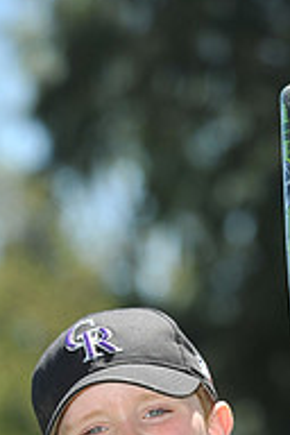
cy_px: 587
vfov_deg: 6.8
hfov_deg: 4.6
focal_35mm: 302
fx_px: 3649
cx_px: 129
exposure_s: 1/1250
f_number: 4
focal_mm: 100
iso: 200
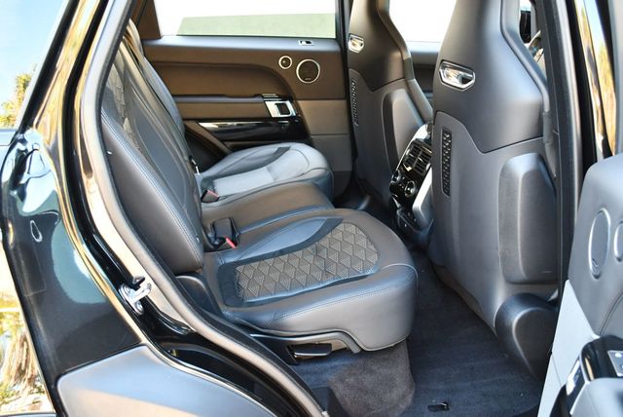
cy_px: 208
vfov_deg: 36.9
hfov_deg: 53.1
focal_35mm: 36
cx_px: 312
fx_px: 624
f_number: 3.5
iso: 1250
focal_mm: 18
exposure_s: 1/125
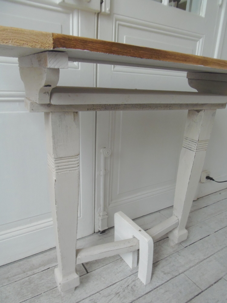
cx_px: 114
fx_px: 210
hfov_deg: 56.8
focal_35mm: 24
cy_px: 152
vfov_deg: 71.6
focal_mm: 4.3
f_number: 2.9
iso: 200
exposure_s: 1/30
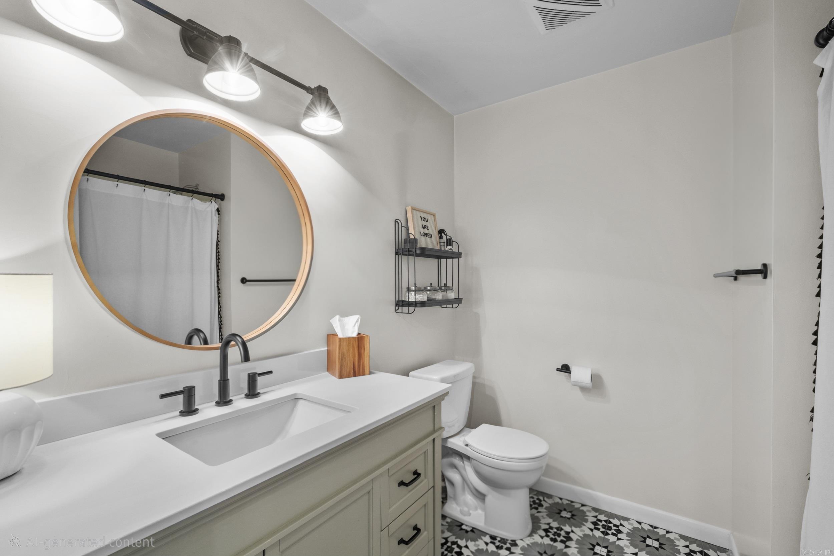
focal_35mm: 15
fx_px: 347
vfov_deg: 77.3
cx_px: 417
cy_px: 278
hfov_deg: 100.4
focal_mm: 10
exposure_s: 1/1.67
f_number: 8
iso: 400
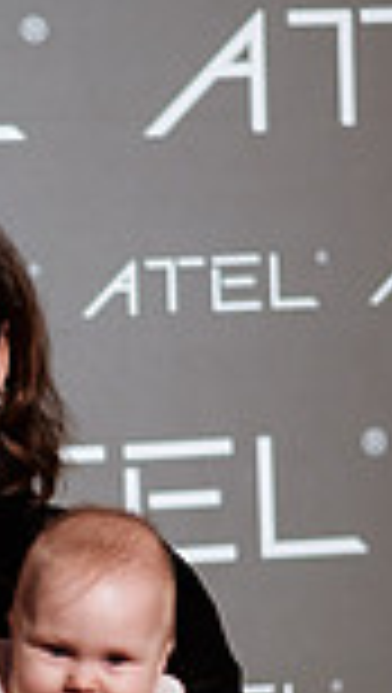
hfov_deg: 6.8
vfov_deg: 12.1
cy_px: 558
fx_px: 3260
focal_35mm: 177
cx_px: -207
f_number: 1.4
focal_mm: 58
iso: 1000
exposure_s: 1/3200
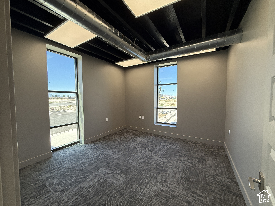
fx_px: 111
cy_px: 103
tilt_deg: -2.3
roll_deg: -0.5
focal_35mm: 14
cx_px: 138
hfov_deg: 102.1
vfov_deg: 85.7
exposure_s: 1/188
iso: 64
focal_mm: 2.22
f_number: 2.2
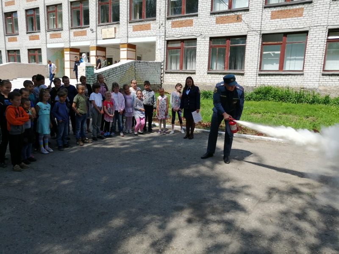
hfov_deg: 65.3
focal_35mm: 27
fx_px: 264
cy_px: 127
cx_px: 170
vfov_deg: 51.4
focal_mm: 3.88
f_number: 1.8
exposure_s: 1/1168
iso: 50
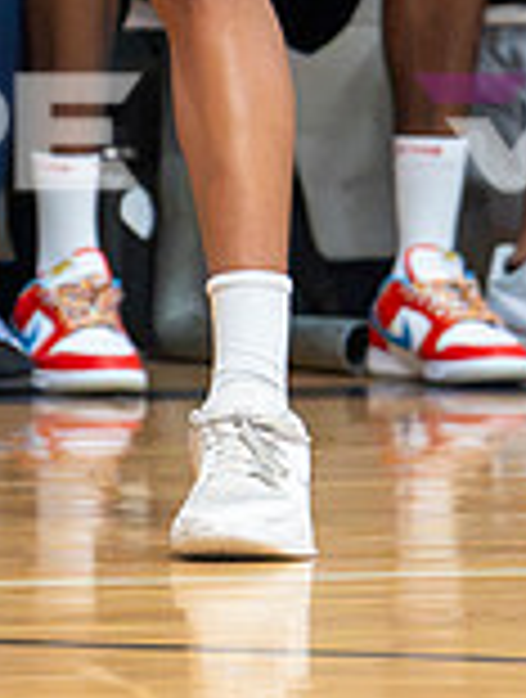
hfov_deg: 1.8
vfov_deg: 2.4
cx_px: 103
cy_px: -240
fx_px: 16626
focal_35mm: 824
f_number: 3.2
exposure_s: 1/1250
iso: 10000
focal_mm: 128
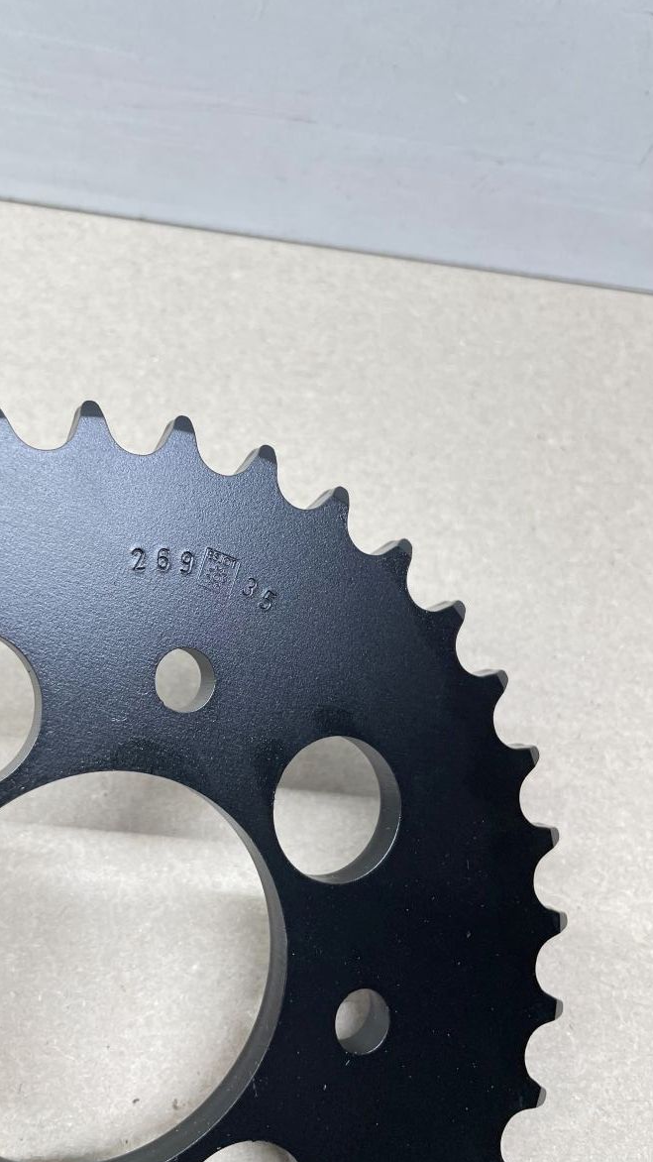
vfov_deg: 66.1
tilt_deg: -65.2
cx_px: 239
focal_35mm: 29
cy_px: 576
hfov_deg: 39.9
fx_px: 893
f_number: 1.6
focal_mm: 4.2
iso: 100
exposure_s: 1/100
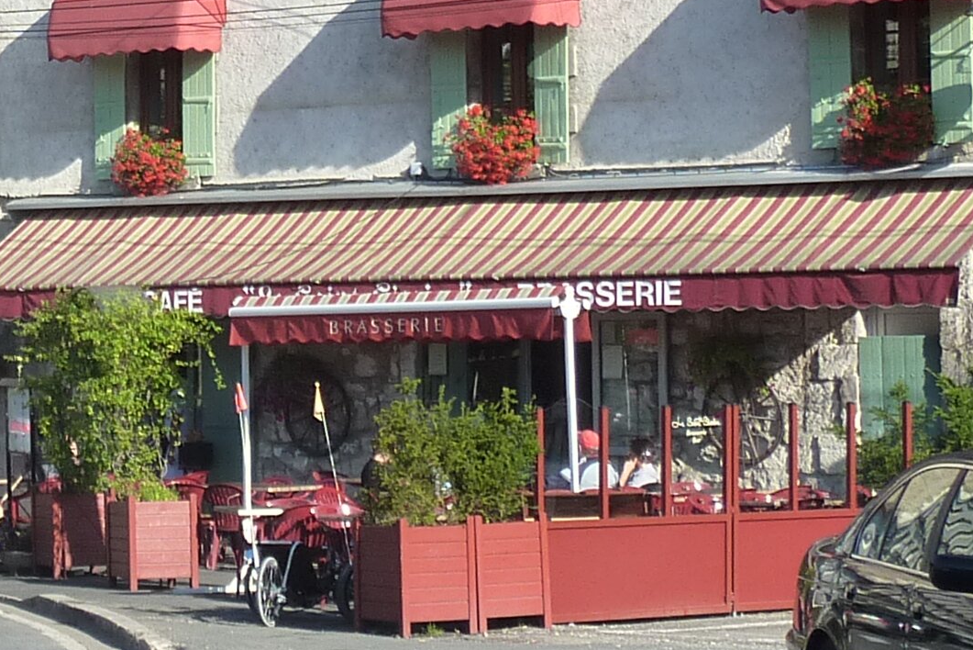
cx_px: -193
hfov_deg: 13.9
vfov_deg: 9.6
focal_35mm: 143
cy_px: 89
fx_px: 3866
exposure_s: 1/400
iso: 125
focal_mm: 6.5
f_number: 4
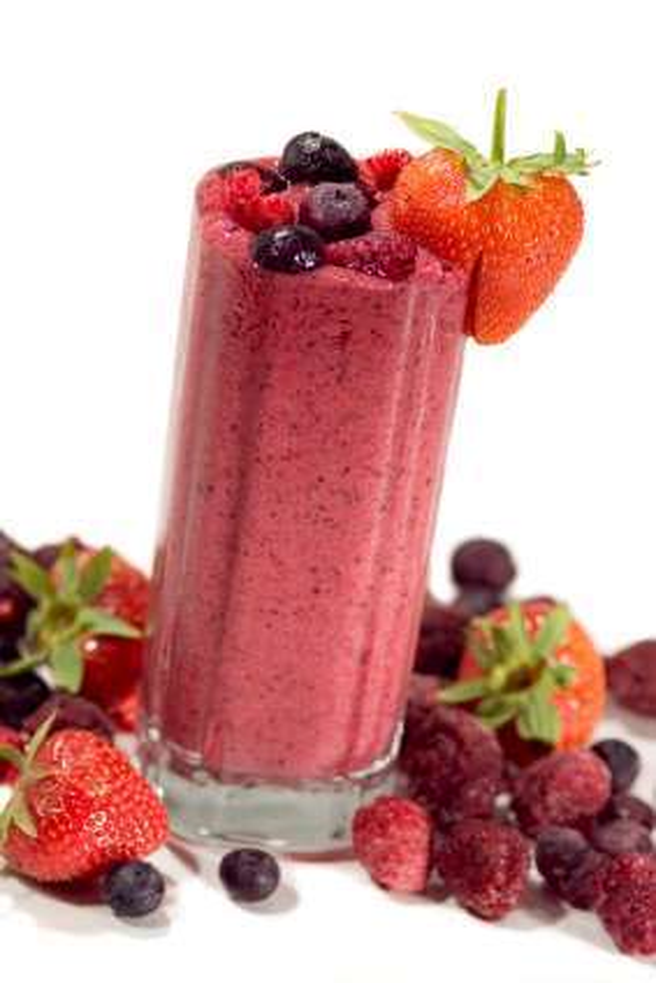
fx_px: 4301
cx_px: 328
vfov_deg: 13.0
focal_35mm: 158
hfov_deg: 8.7
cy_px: 492
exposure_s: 1/125
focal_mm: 105
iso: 200
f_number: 4.5
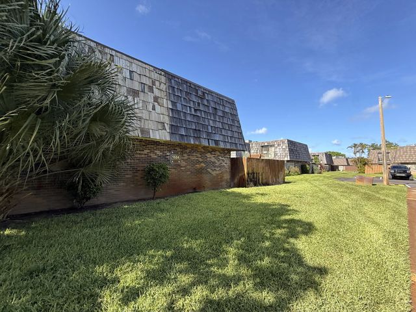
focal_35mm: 14
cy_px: 156
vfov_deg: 85.7
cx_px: 208
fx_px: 168
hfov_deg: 102.1
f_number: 2.2
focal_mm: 2.22
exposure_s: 1/694
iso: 64
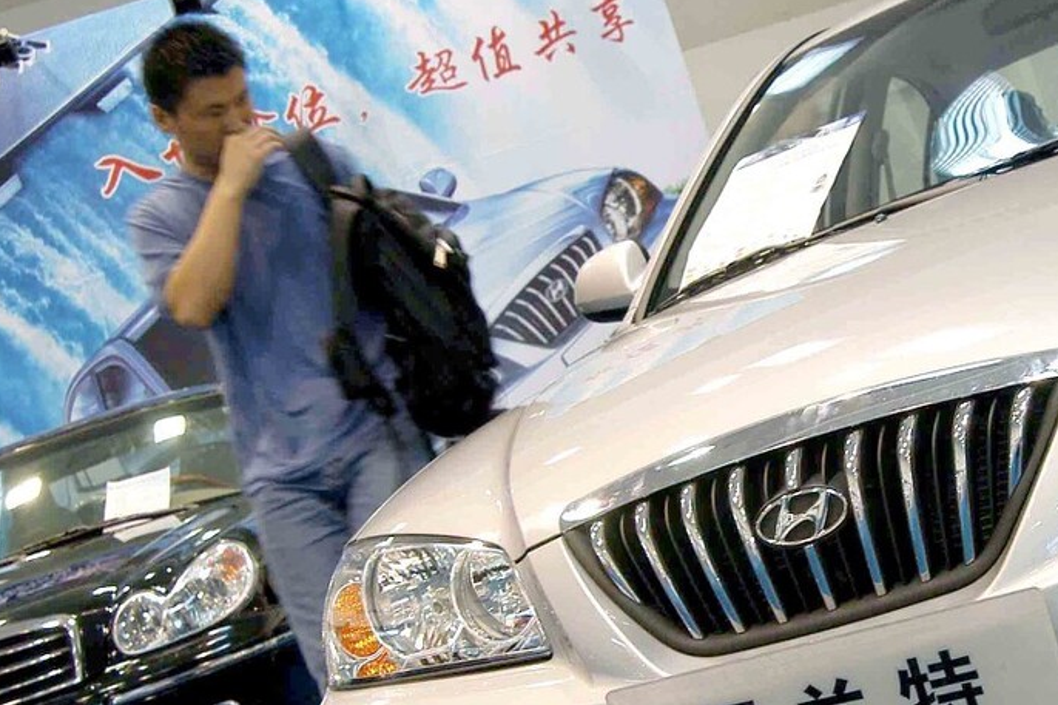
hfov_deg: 31.1
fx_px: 1851
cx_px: 847
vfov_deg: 21.5
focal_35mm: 63
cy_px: 434
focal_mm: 24
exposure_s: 1/20
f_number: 5.6
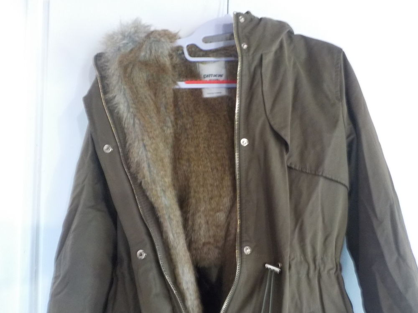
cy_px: 156
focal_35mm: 30
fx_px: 362
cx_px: 209
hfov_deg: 60.0
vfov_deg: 46.8
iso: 640
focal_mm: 4.1
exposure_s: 1/8
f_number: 3.3
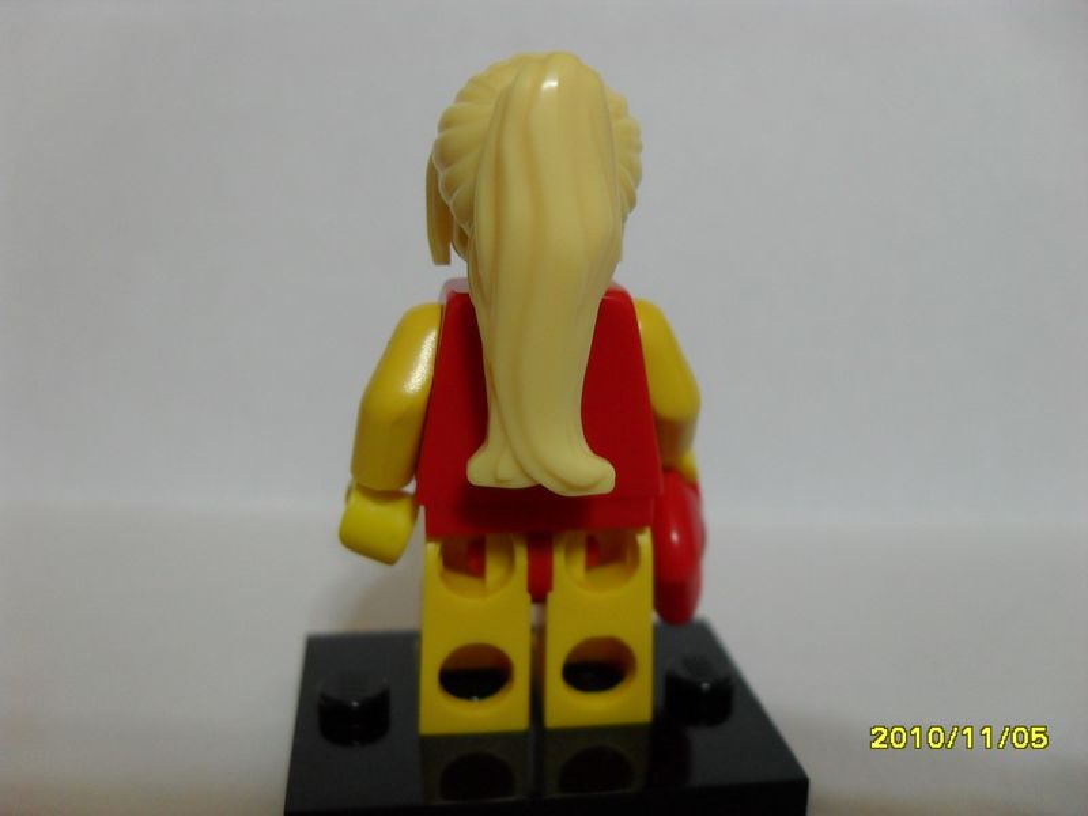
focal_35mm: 35
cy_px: 408
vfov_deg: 40.7
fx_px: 1100
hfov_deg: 52.6
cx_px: 544
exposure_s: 1/20
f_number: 2.8
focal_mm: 6.2
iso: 200
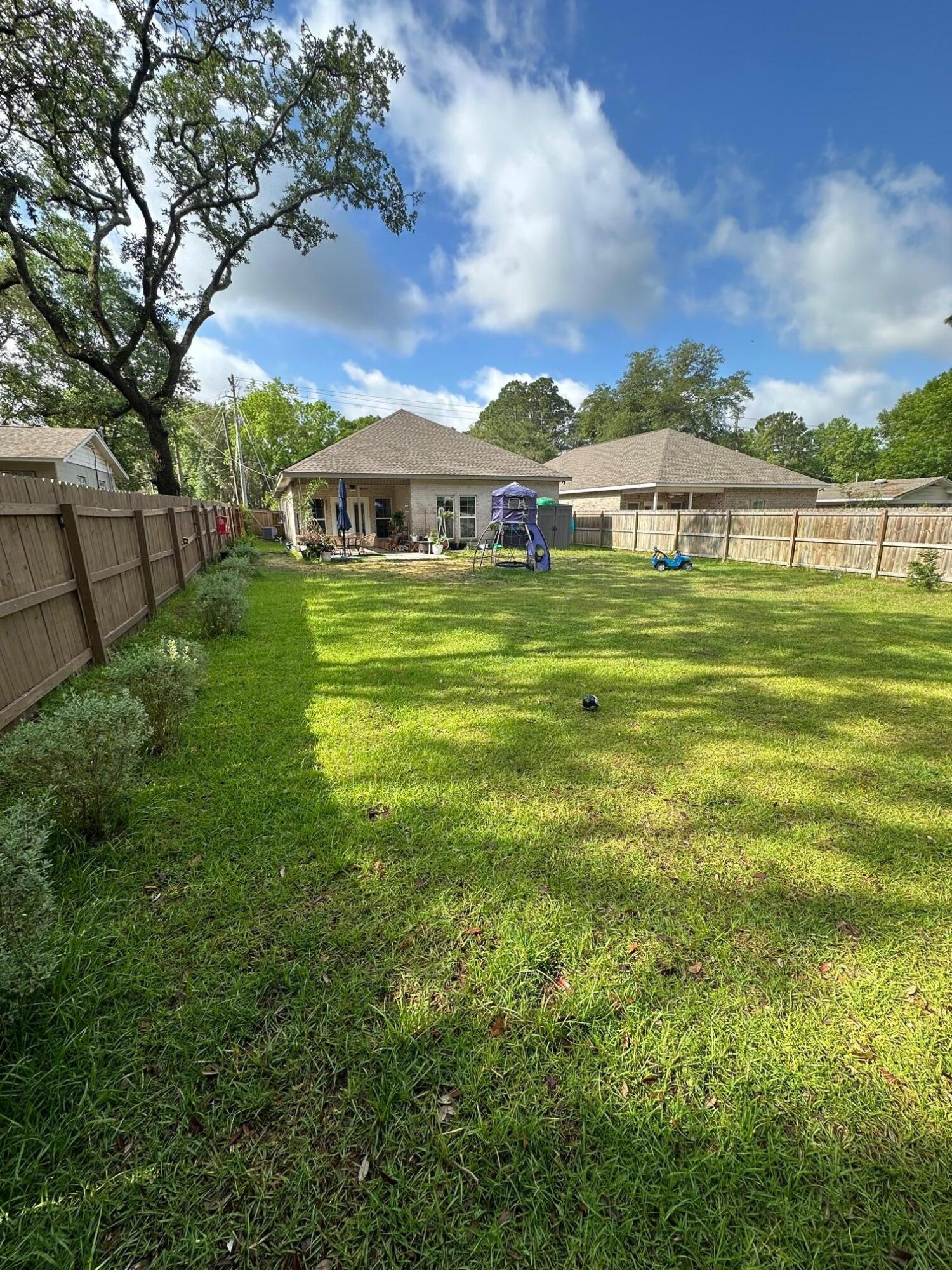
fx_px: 513
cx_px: 476
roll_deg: +1.2
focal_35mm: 14
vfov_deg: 102.1
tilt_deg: -14.2
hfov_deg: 85.7
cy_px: 635
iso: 50
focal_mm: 2.22
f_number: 2.2
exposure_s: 1/729
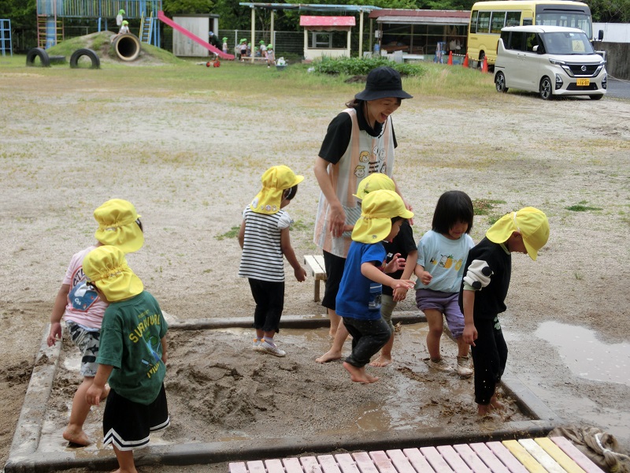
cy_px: 236
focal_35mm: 50
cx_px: 315
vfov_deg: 29.1
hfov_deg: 38.2
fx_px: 910
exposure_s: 1/250
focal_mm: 9.16
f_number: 4.3
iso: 80
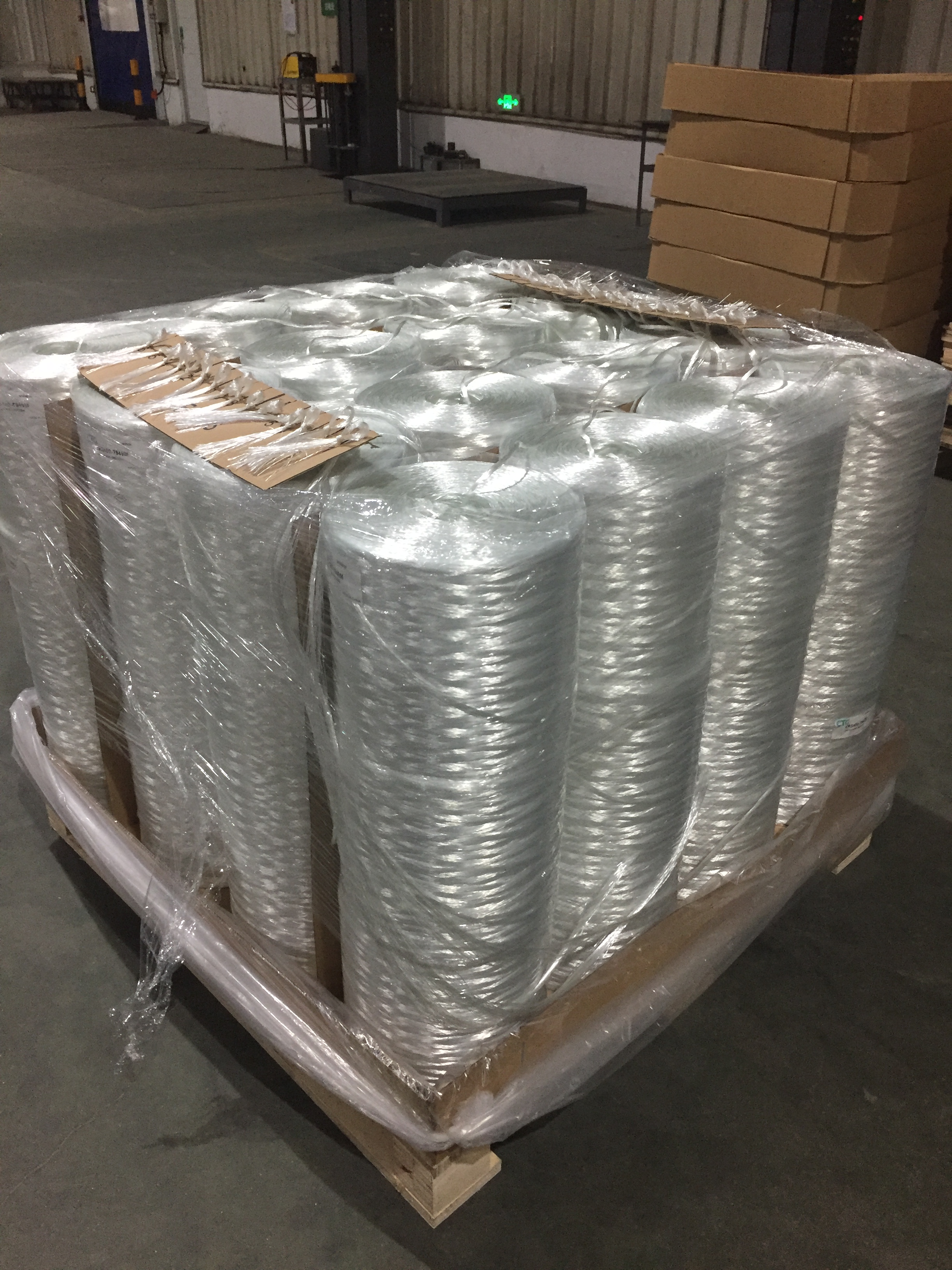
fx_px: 1063
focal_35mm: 29
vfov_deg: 61.7
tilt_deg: -29.6
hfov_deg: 48.2
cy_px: 635
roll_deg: +0.0
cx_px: 476
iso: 200
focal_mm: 4.15
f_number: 2.2
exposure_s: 1/33
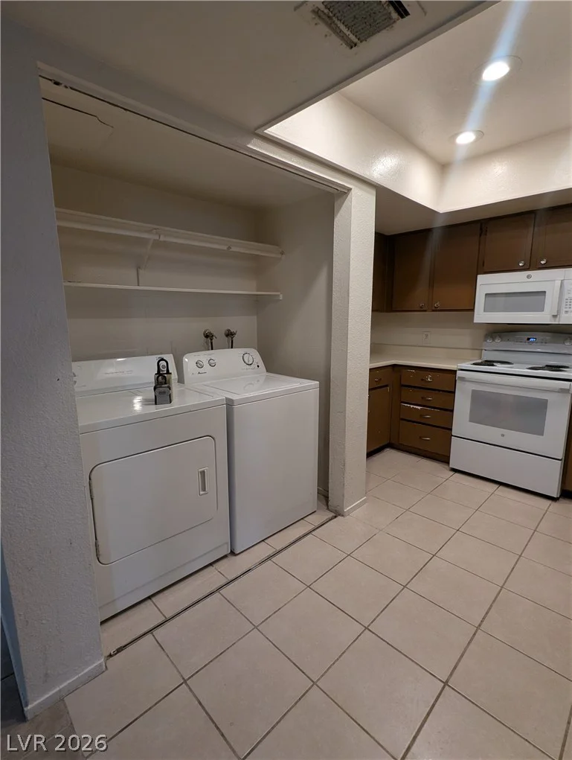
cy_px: 380
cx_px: 286
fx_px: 352
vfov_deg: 94.4
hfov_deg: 78.3
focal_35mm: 16
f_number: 2.2
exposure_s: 1/30
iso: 64
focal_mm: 2.35
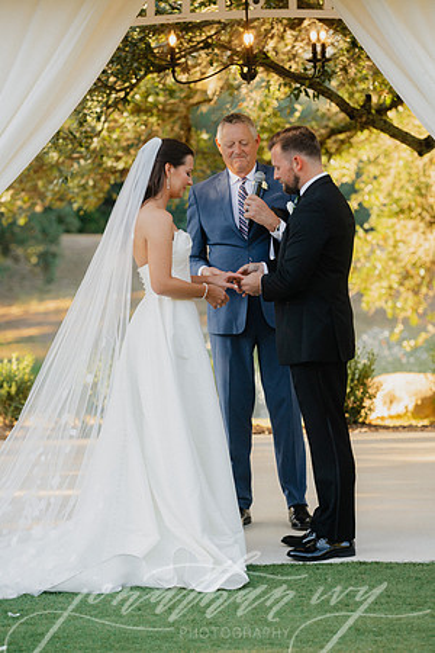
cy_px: 326
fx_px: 2719
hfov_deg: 9.1
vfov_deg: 13.7
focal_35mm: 150
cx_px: 218
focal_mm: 150
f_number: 4
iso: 400
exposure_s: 1/400
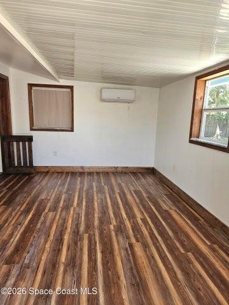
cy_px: 152
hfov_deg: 58.9
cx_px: 114
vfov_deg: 73.9
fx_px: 203
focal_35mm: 23
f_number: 1.7
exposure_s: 1/182
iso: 125
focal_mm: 6.3
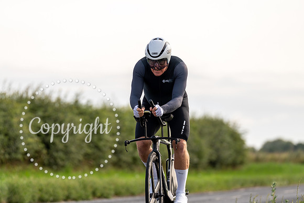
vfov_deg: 6.9
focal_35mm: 200
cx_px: 152
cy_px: 102
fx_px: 1689
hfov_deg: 10.3
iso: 160
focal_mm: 200
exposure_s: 1/1000
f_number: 4
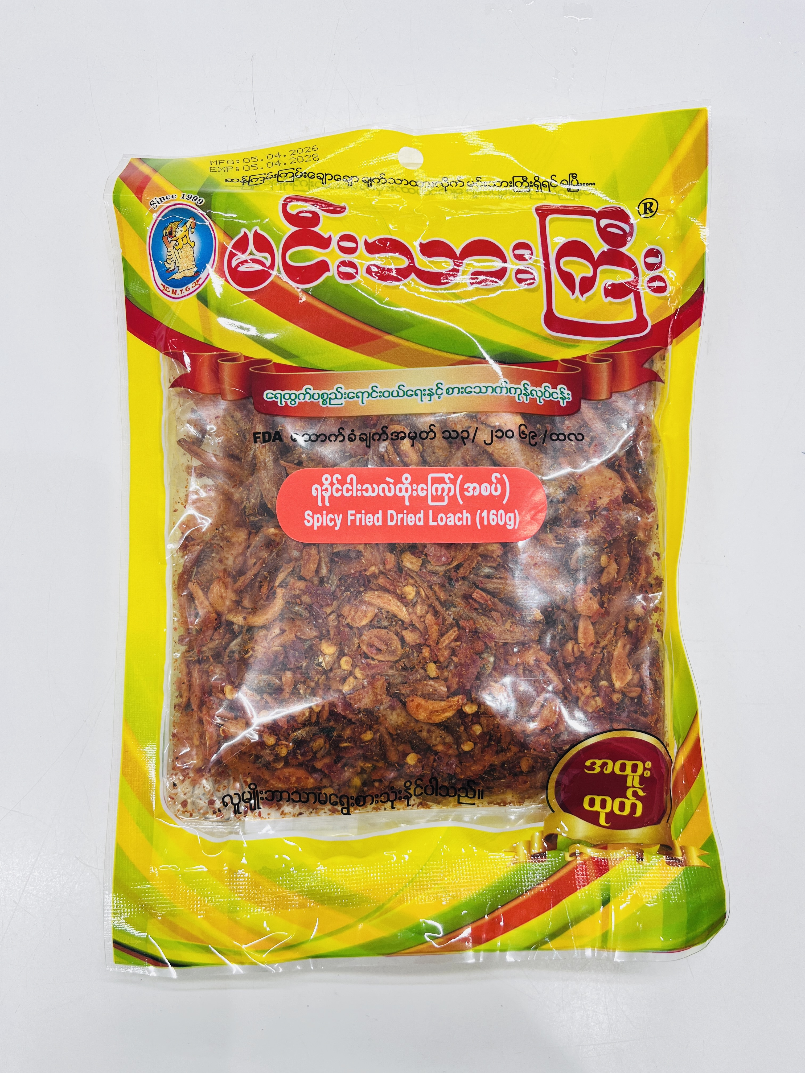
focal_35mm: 26
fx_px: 806
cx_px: 402
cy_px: 536
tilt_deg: -85.0
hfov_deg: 53.1
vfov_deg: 67.3
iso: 40
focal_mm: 5.1
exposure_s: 1/100
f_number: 1.6
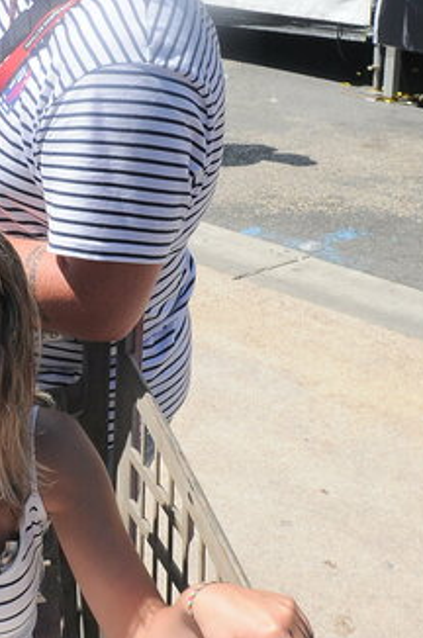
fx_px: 1345
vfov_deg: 26.6
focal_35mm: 76
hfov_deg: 17.5
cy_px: 254
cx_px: 13
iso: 200
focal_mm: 18
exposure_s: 1/320
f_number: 9
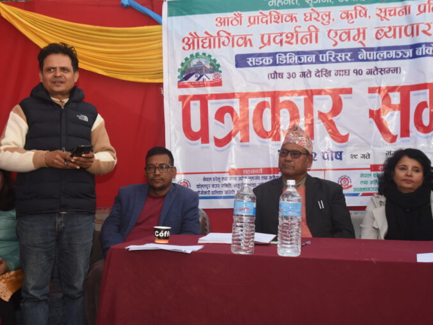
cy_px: 161
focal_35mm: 57
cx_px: 210
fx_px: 713
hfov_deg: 33.8
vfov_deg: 25.7
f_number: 10
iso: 1250
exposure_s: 1/100
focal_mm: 52
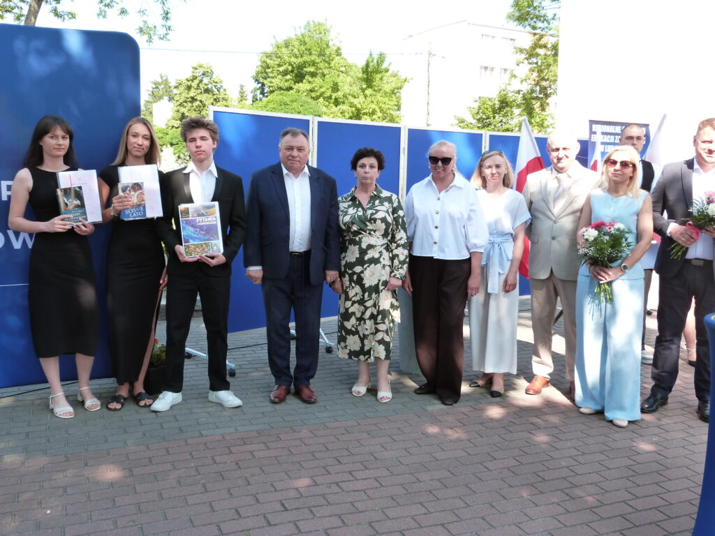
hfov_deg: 54.0
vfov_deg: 41.8
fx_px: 702
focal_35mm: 34
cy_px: 268
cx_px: 358
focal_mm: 6.1
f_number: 4
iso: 160
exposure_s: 1/125
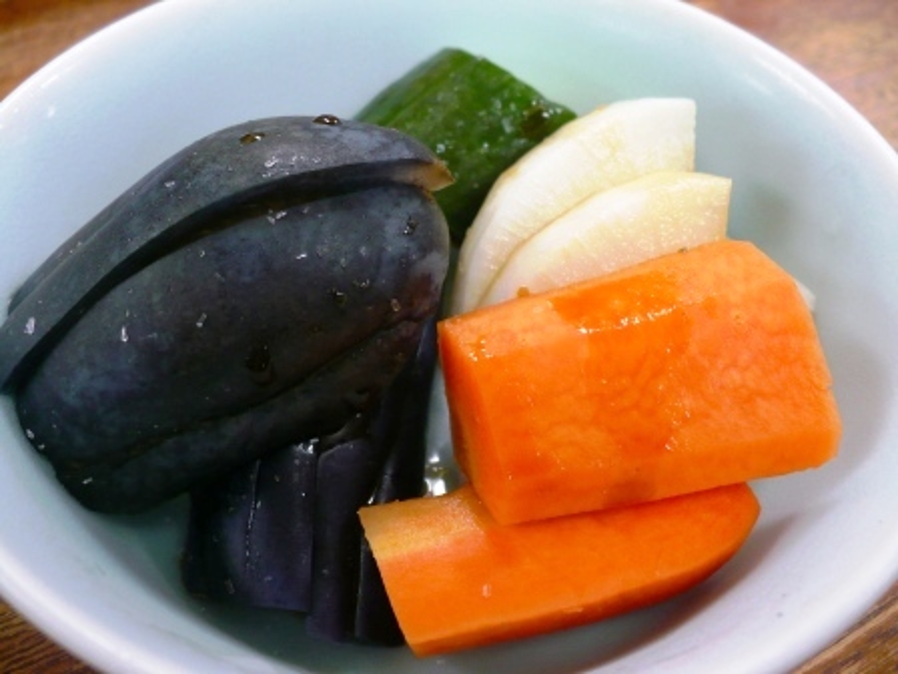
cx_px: 449
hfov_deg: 50.1
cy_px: 337
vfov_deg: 38.7
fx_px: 960
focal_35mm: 37
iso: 160
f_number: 2.8
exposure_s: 1/30
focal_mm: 6.1
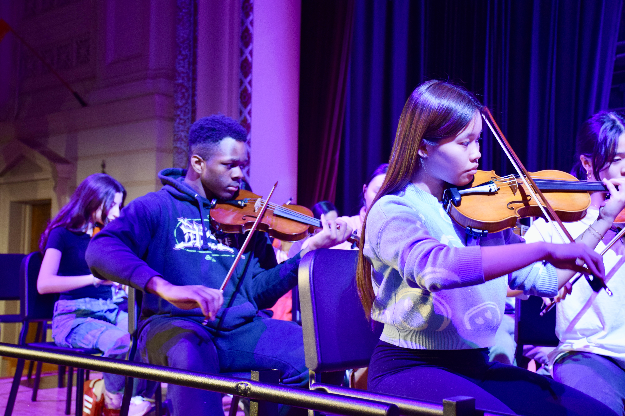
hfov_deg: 41.1
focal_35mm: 48
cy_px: 208
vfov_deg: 28.1
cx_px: 312
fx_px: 833
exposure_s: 1/30
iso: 800
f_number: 4
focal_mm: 32
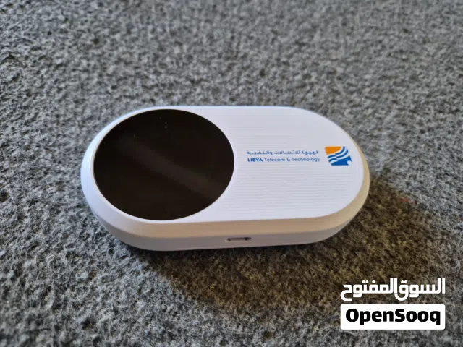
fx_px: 308
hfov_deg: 73.9
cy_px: 174
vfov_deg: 58.9
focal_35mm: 23
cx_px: 232
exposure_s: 1/120
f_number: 1.8
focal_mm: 5.4
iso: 1000
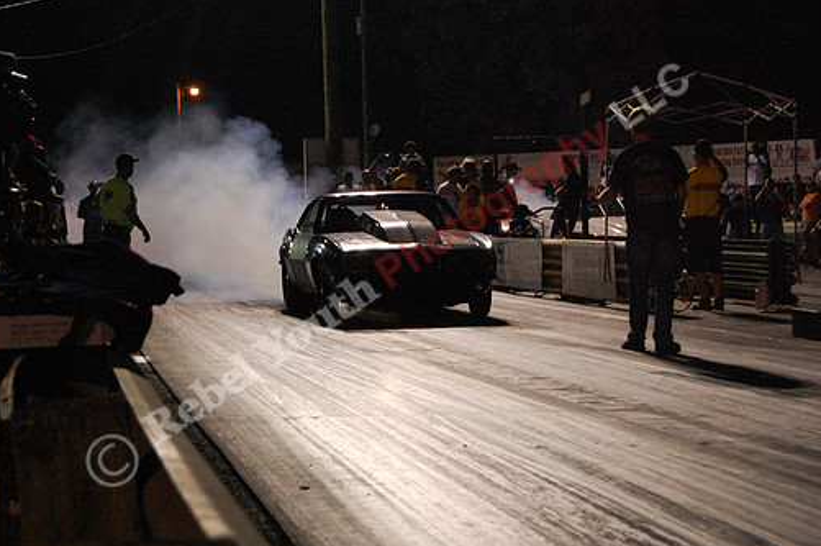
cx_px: 405
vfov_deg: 14.3
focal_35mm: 96
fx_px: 2178
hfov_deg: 21.4
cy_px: 274
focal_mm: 55
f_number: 5.6
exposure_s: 1/60
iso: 1600
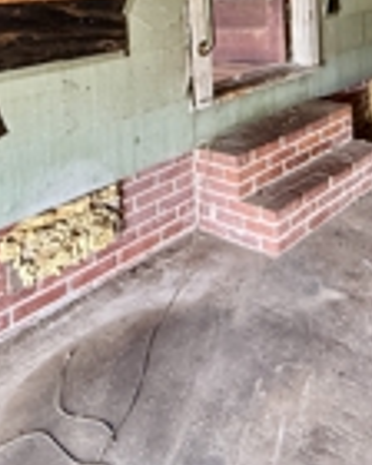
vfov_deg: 39.8
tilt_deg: -1.7
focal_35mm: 39
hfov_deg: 34.0
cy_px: -23
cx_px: 392
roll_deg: +1.5
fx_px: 537
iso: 400
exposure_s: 1/94
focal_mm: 2.22
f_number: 2.2
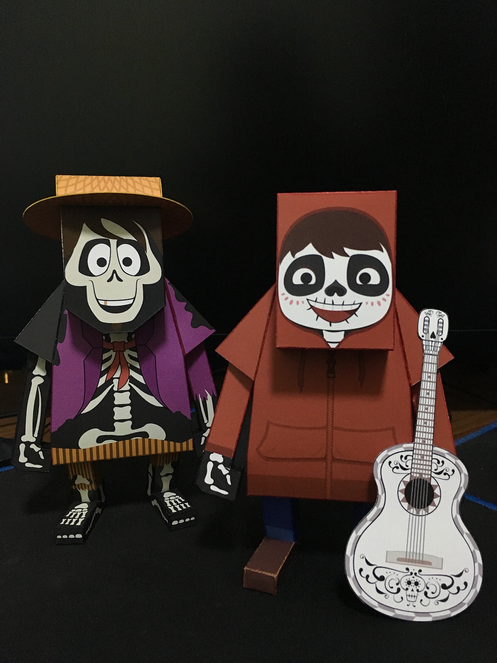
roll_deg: +1.4
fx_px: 555
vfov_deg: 61.7
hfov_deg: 48.2
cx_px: 248
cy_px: 332
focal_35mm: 29
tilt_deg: -9.0
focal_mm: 4.15
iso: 200
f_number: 2.2
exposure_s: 1/17
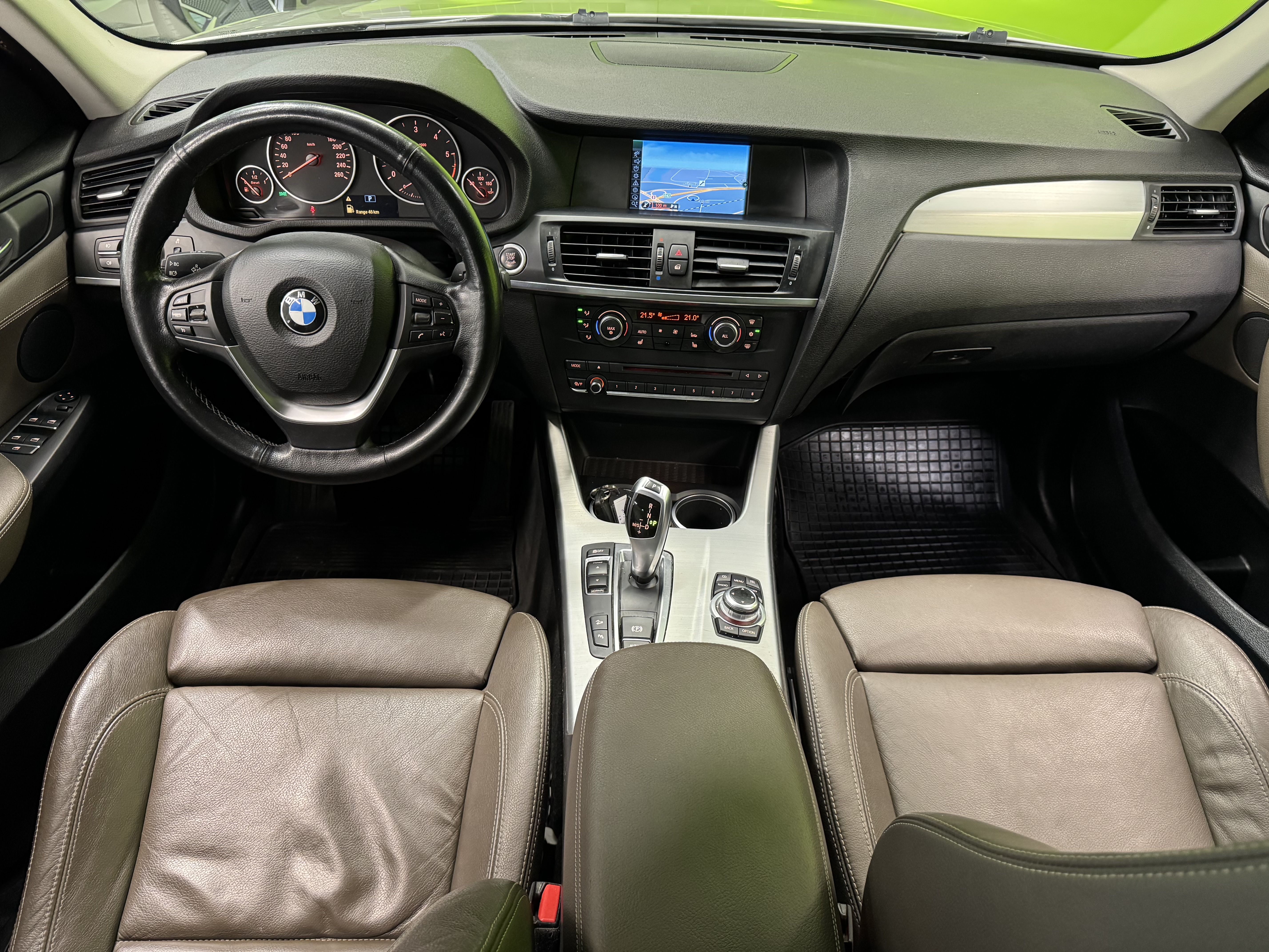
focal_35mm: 24
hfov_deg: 71.6
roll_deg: -0.9
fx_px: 880
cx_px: 634
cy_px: 476
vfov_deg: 56.8
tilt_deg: -39.4
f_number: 1.78
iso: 800
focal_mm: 6.76
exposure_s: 1/60
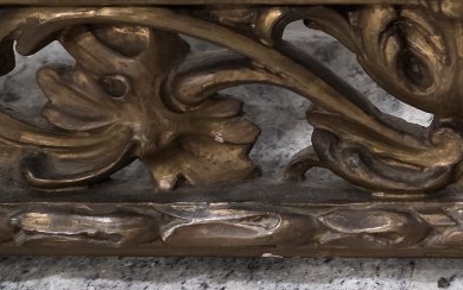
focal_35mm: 75
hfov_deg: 26.3
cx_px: 445
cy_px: 190
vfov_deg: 17.4
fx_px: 947
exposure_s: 1/100
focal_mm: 6.3
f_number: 1.7
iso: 800
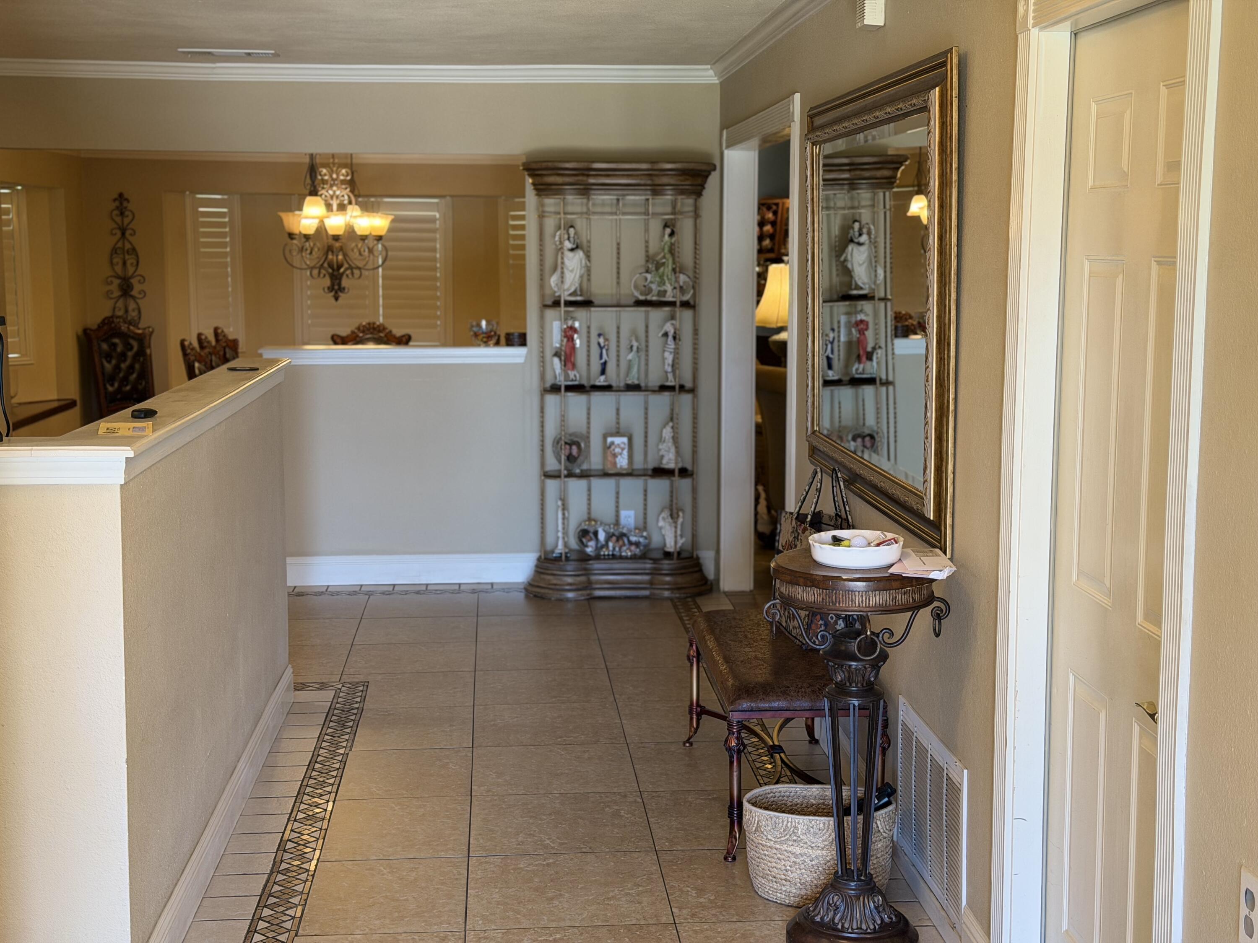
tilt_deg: -7.0
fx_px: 1744
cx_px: 629
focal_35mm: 48
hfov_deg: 39.7
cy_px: 472
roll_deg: -0.4
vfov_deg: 30.3
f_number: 1.78
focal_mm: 6.76
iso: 160
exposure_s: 1/60
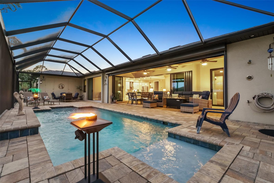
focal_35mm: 16
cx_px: 137
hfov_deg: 96.7
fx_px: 122
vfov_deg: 73.7
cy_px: 92
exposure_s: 1/6
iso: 1600
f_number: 10
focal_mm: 16
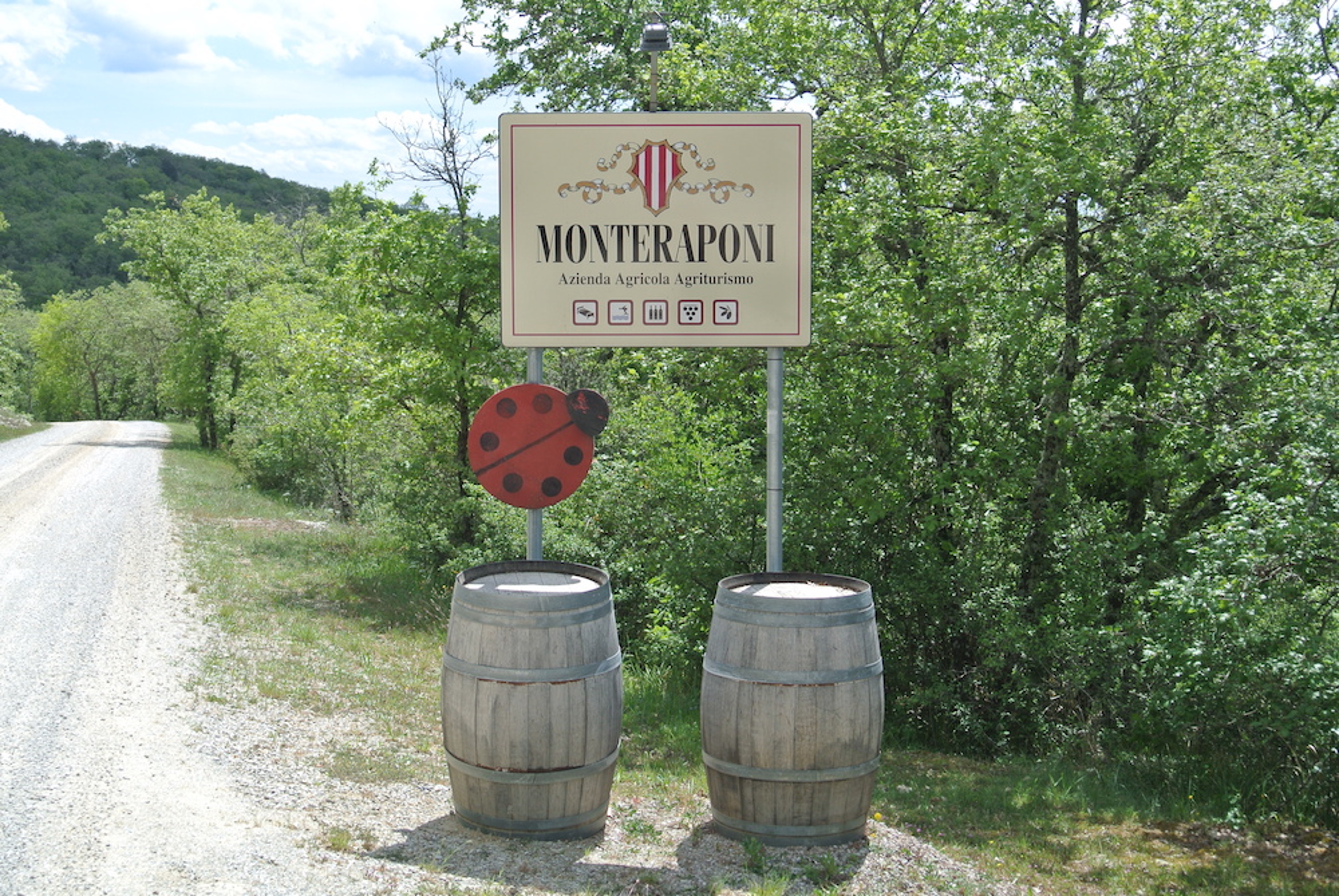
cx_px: 670
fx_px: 2085
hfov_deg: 35.6
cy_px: 448
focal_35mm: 56
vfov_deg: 24.2
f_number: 5
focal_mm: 21.1
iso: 100
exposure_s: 1/400
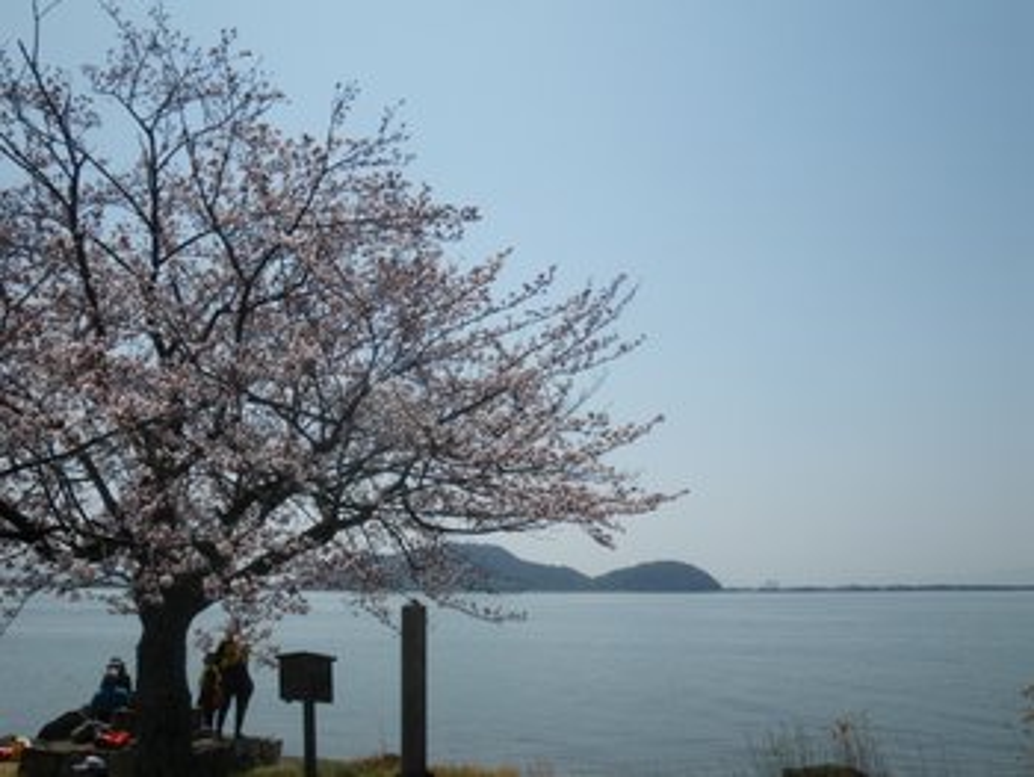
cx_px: 517
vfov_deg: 41.8
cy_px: 388
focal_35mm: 34
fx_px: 1016
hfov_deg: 53.9
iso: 50
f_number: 4.6
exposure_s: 1/500
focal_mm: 6.1
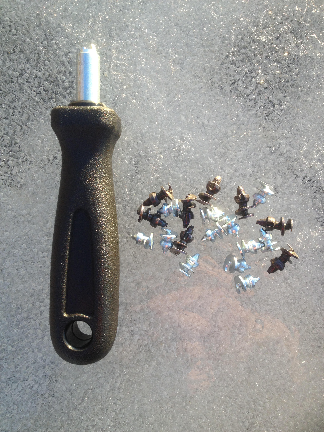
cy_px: 216
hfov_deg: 40.7
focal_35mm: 35
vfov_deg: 52.6
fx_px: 437
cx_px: 162
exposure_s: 1/171
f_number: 2.4
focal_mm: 4.28
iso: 50
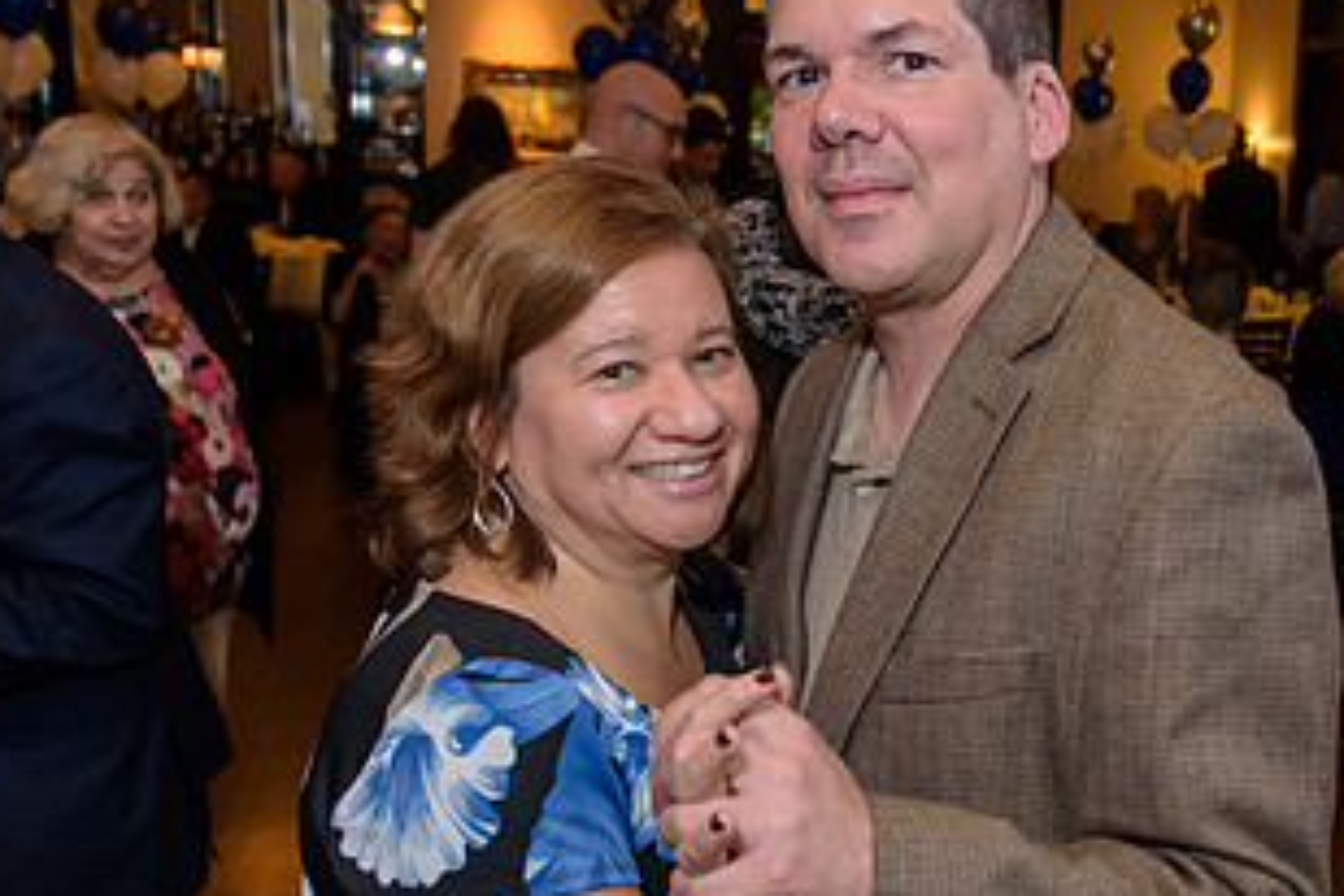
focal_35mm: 45
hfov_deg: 41.2
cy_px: 502
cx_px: 1131
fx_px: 1680
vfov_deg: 29.8
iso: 1250
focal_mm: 24
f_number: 3.2
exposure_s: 1/125
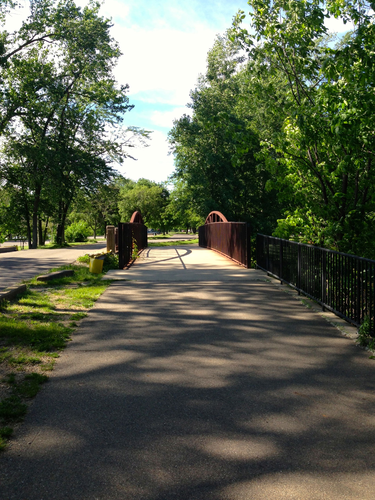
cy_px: 250
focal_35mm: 33
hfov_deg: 42.9
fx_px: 477
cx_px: 188
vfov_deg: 55.4
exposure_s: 1/511
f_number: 2.4
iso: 50
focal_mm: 4.13
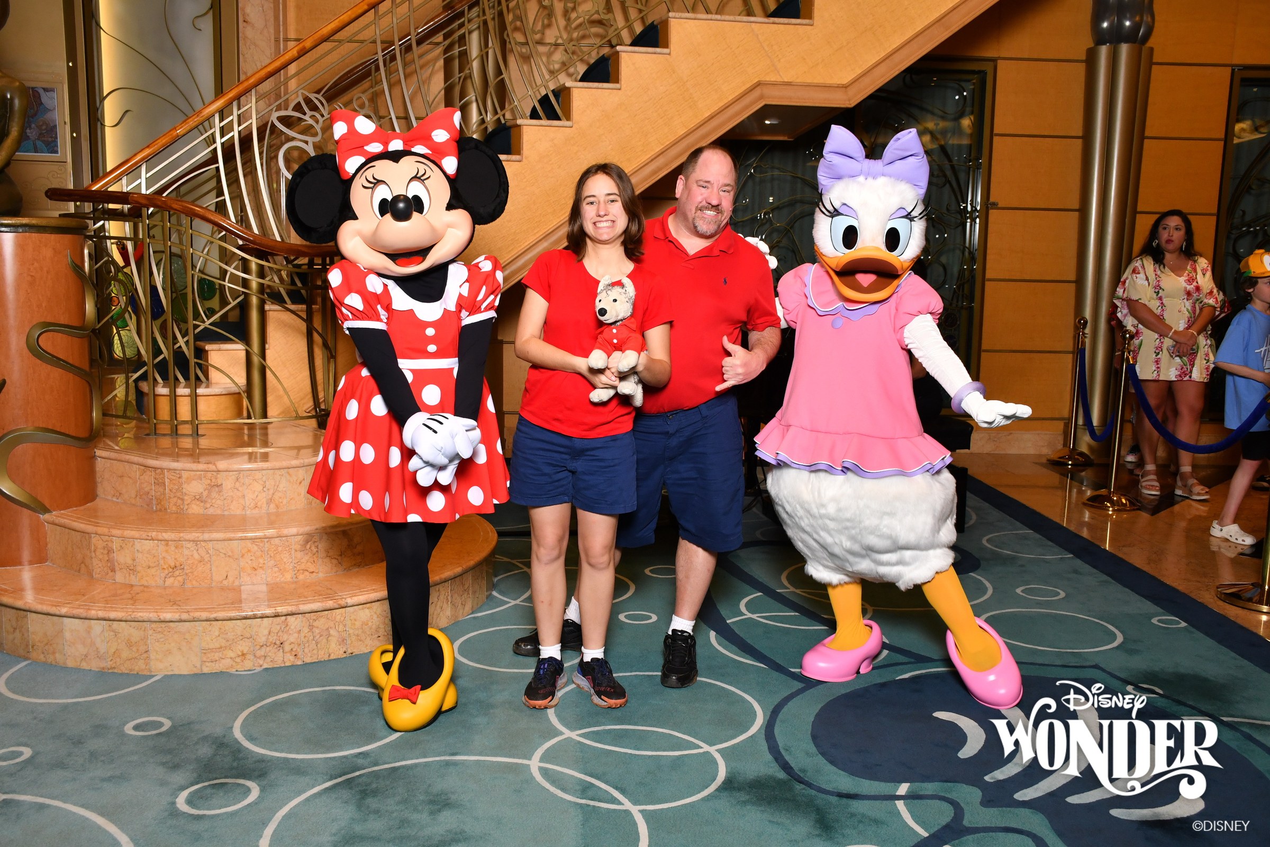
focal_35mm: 33
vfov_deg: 40.0
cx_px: 635
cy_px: 424
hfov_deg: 57.2
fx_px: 1164
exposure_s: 1/125
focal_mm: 22
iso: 640
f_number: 6.3
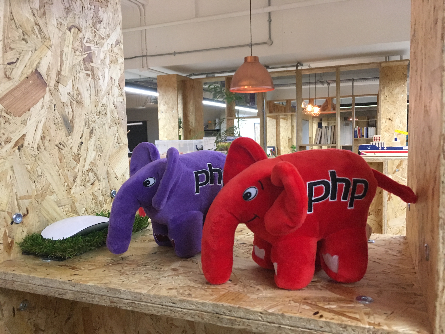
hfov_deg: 61.7
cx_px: 222
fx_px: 373
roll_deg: +1.7
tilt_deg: -4.0
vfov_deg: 48.2
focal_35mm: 29
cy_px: 167
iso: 200
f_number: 2.2
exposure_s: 1/25
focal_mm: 4.15
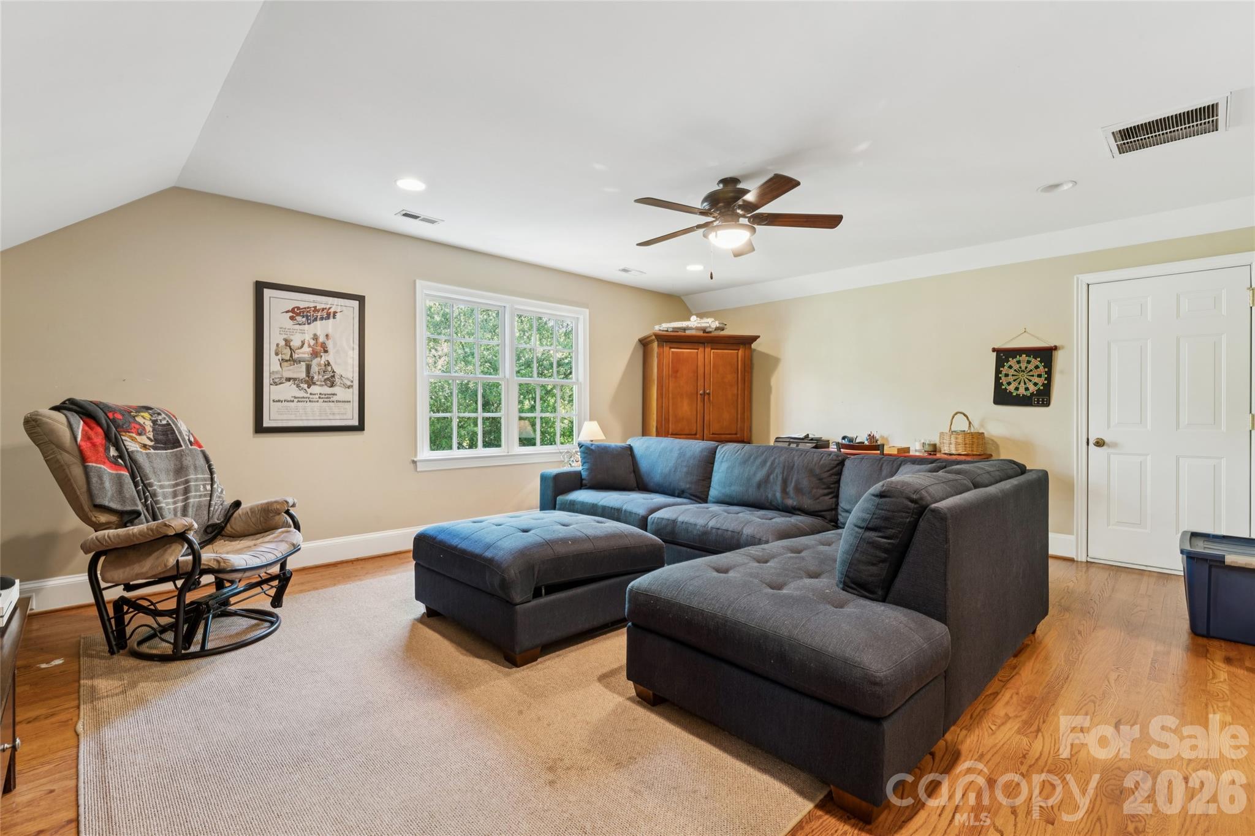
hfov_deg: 96.0
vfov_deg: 73.1
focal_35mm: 16
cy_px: 418
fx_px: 565
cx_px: 628
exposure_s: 3.2
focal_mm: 16.2
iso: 100
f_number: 13
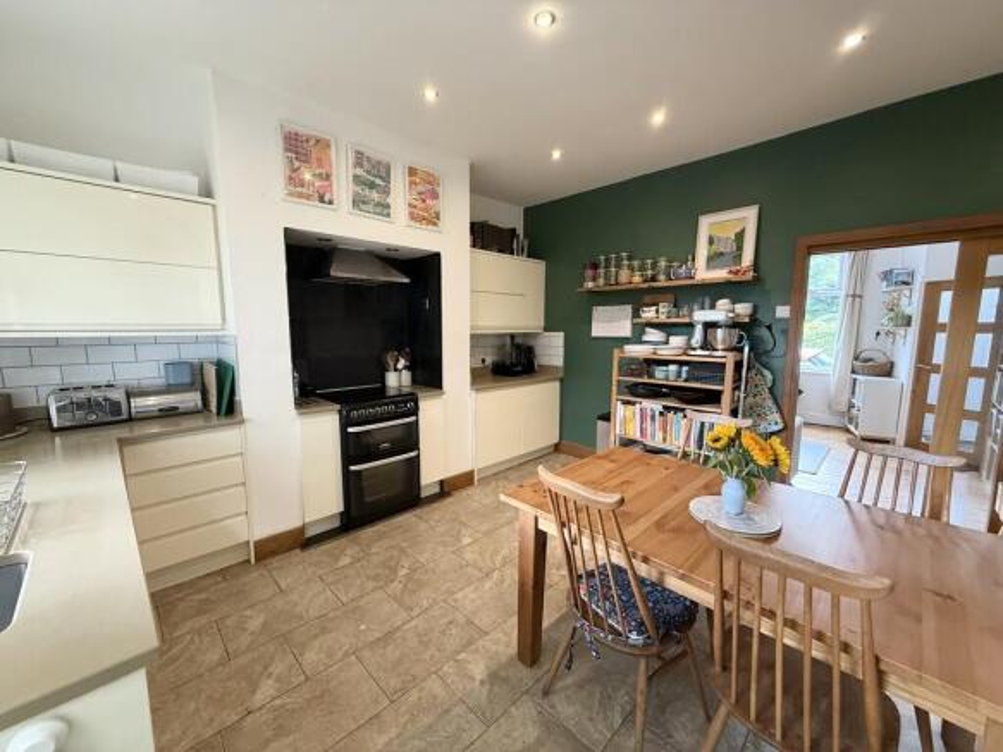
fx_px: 406
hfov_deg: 102.1
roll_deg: +0.0
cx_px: 502
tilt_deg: -6.0
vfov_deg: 85.7
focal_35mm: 14
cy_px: 376
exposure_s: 1/50
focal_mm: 2.22
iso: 400
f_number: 2.2
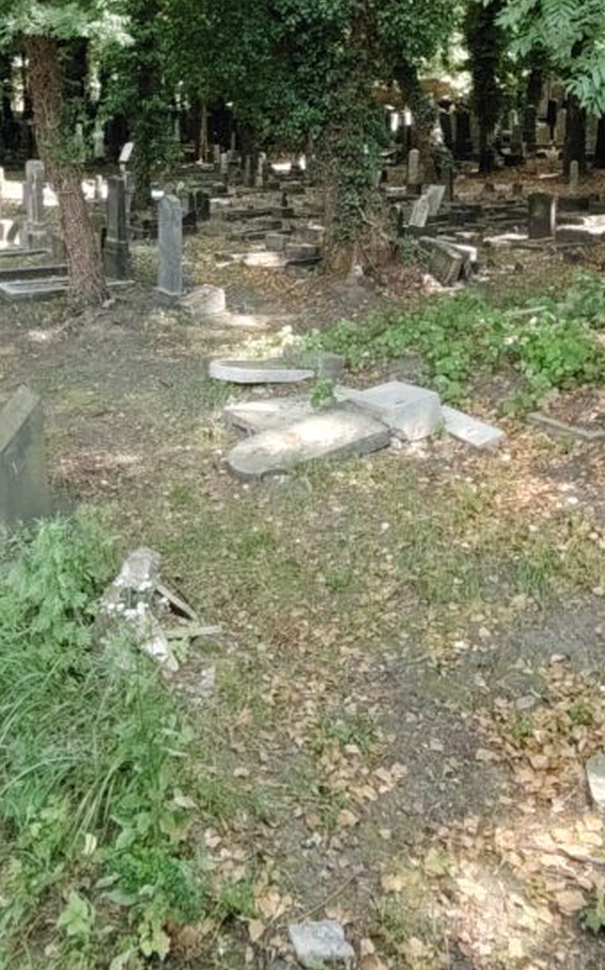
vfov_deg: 53.5
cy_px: 214
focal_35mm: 34
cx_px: 225
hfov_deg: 37.0
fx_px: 898
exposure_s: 1/188
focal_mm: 1.42
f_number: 2.2
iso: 100
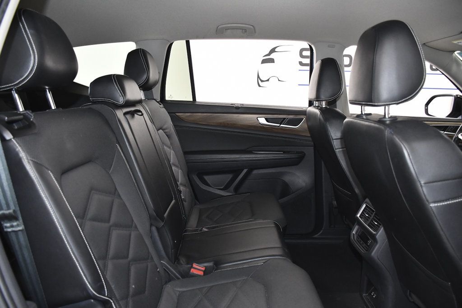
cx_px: 231
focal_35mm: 27
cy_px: 154
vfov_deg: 47.9
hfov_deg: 67.4
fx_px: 347
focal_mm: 18
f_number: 4.5
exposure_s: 1/250
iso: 2500
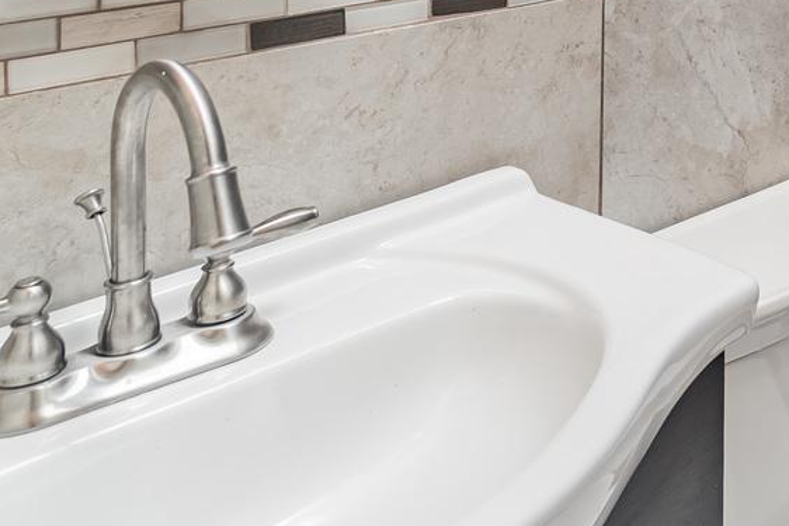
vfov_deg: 22.5
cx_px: 1032
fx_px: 1118
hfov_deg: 30.4
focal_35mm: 51
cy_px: -229
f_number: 4.5
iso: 320
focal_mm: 14
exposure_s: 1/40
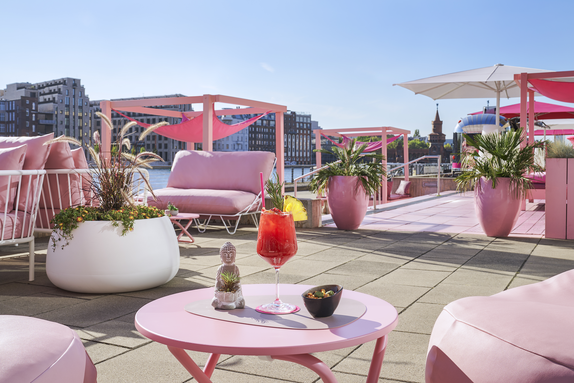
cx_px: 287
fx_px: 574
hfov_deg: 53.1
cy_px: 192
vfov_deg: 36.9
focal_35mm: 36
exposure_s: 1/100
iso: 100
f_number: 11
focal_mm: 36
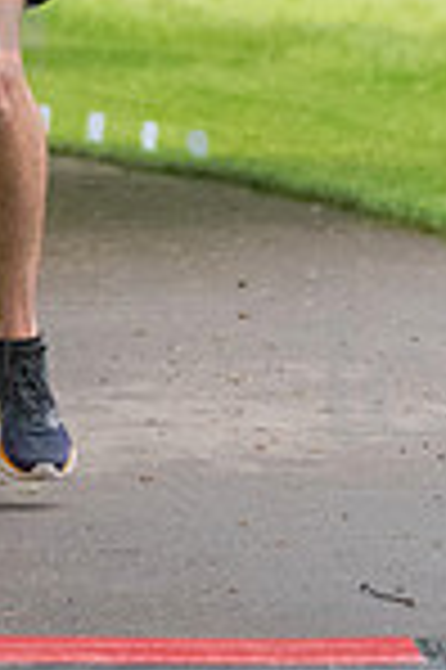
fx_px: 8437
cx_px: -61
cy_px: -45
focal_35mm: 453
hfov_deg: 3.0
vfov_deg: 4.5
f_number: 5.6
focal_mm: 100
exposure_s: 1/1250
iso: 6400
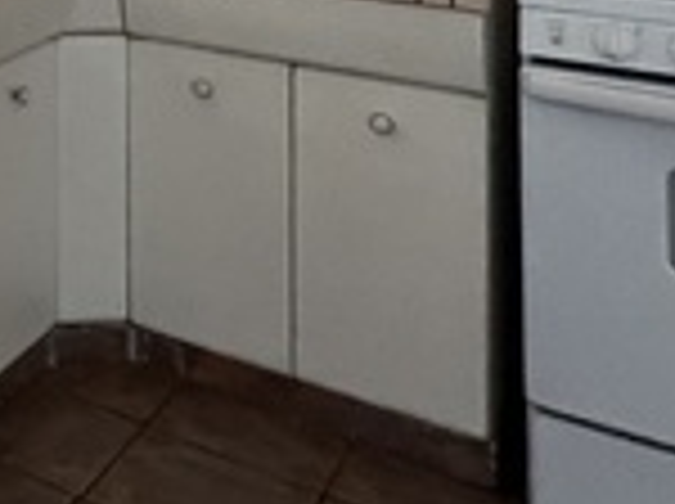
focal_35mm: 58
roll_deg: +1.7
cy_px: -270
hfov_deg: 24.3
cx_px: -389
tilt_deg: -0.5
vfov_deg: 21.0
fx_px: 1129
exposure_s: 1/80
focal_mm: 1.57
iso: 250
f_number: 1.8
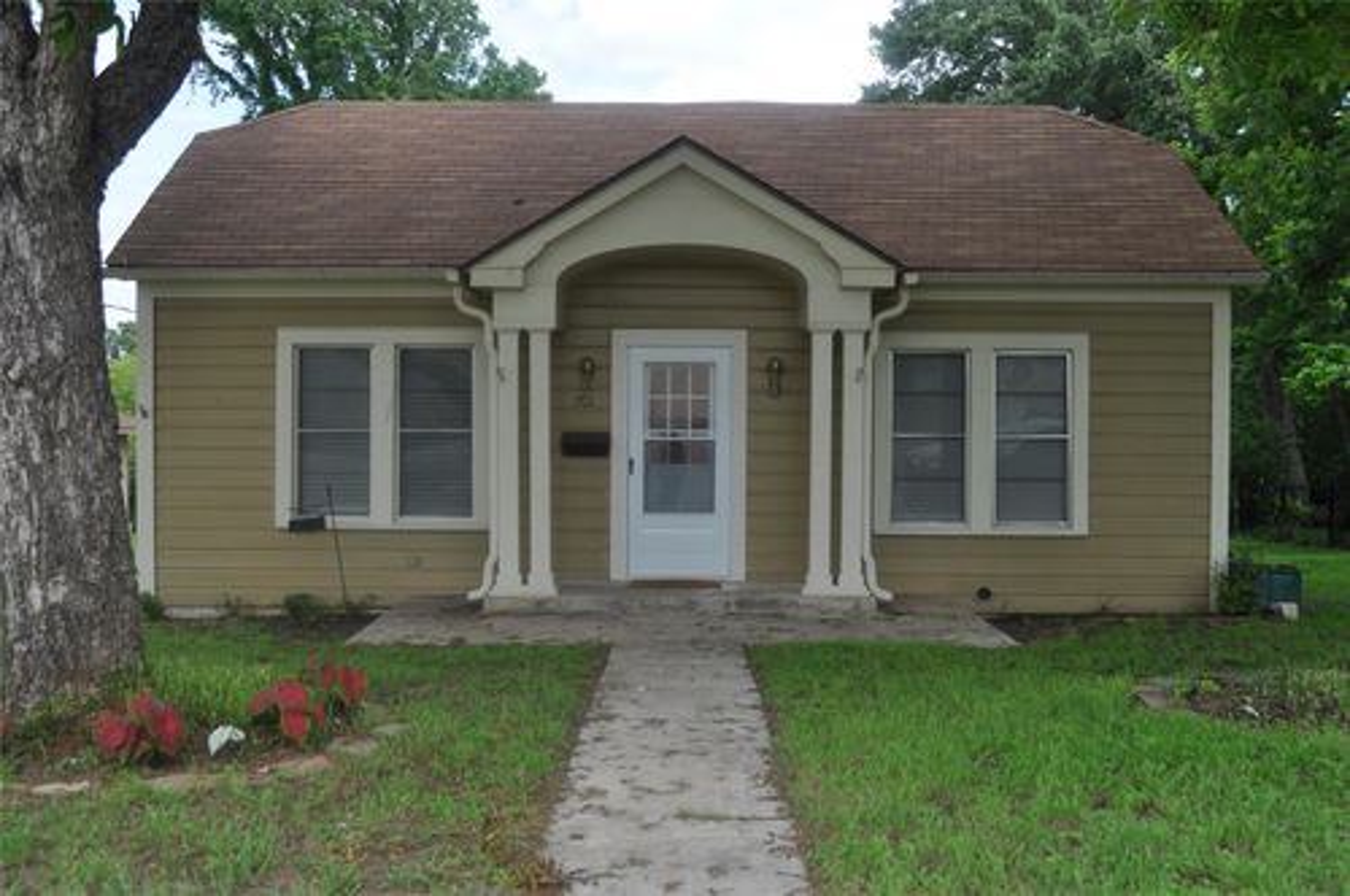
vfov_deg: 39.9
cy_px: 448
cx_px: 675
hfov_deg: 57.3
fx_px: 1236
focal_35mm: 33
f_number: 8
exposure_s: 1/250
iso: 200
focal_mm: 22
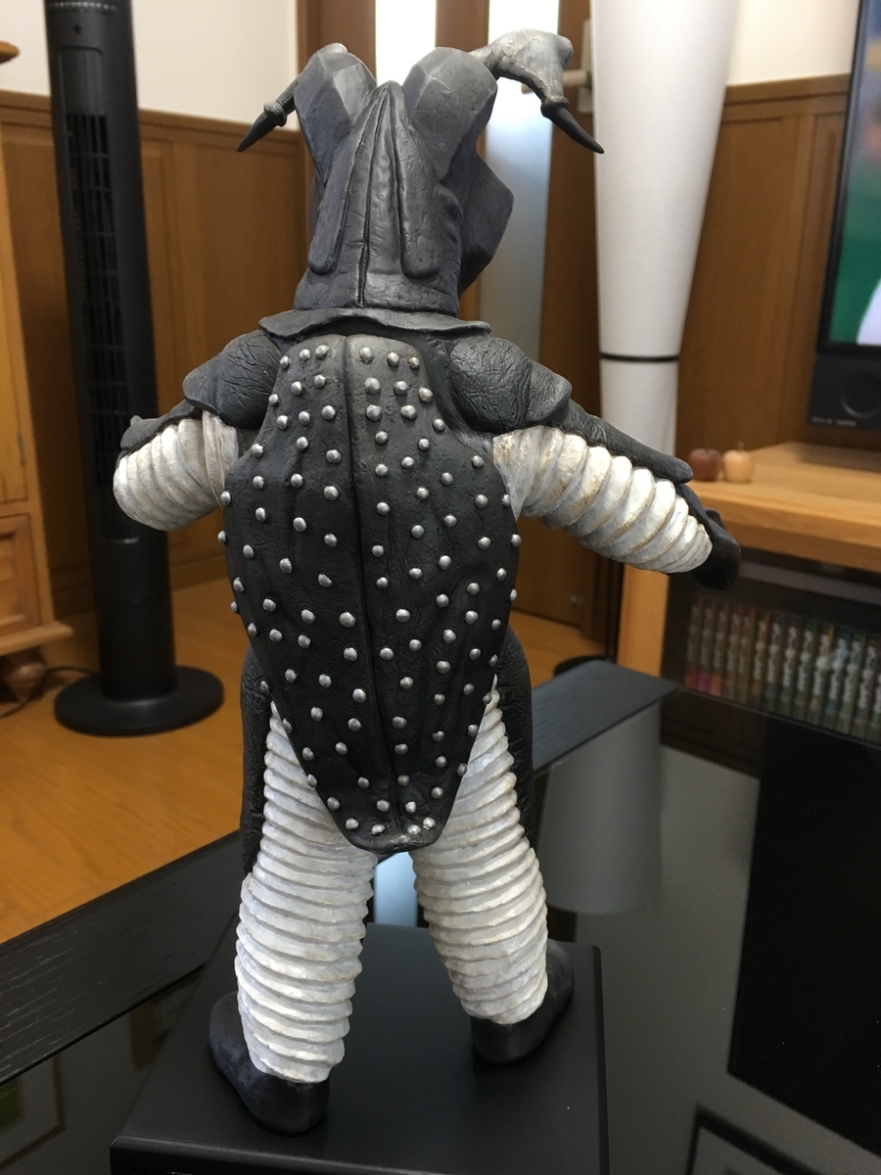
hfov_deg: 48.2
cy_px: 588
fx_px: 984
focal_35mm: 29
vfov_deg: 61.7
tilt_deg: -16.5
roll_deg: -1.0
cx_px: 440
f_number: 2.2
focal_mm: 4.15
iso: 50
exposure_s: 1/15
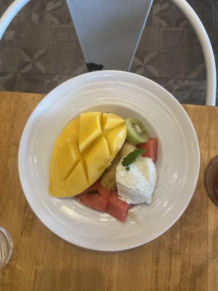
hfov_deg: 53.1
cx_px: 109
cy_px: 146
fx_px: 218
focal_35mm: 26
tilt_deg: -79.2
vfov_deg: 67.3
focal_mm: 4.25
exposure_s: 1/100
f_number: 1.8
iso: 100
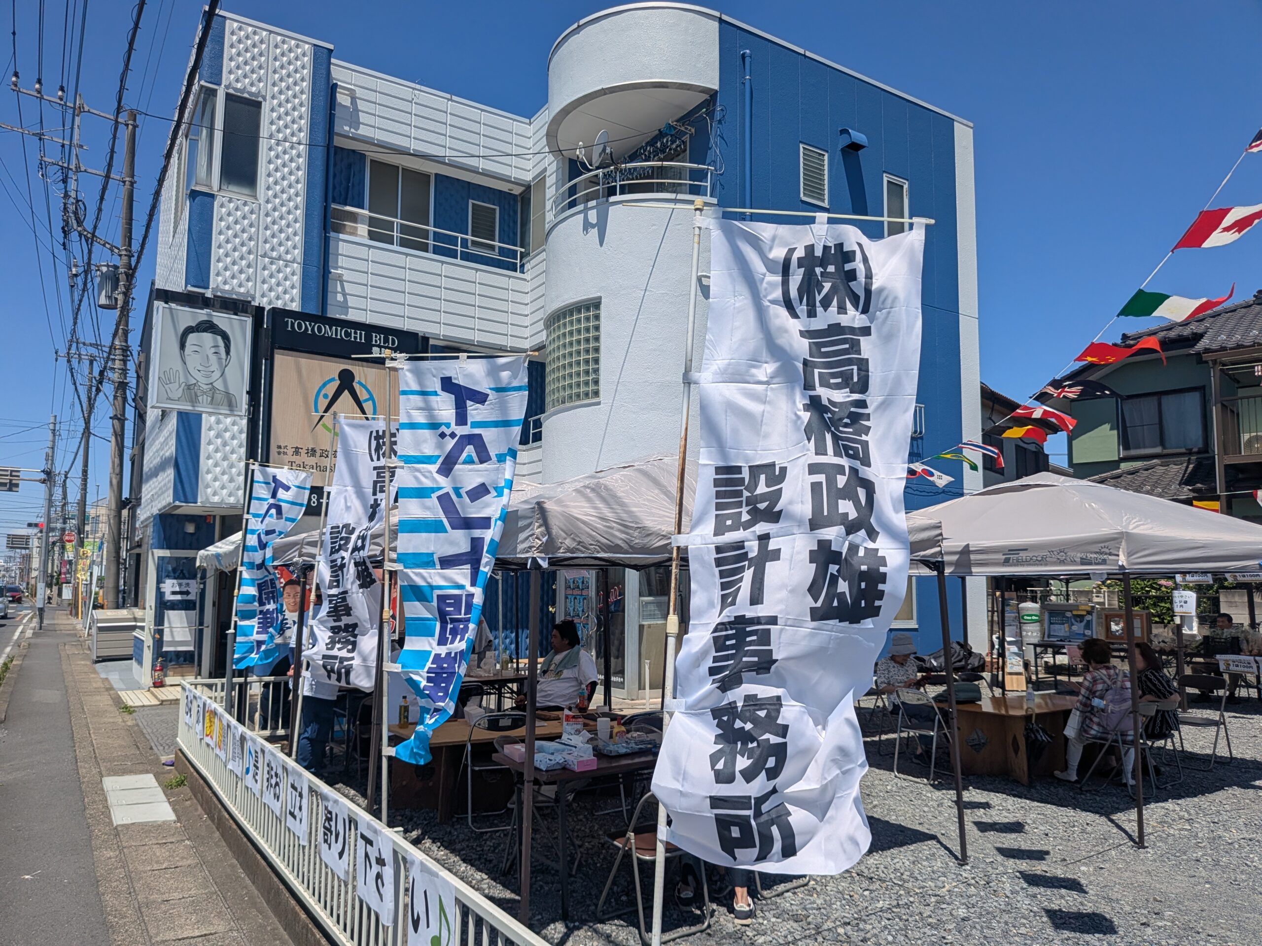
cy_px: 473
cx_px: 631
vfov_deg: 56.8
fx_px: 875
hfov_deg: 71.6
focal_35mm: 24
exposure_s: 1/5848
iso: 50
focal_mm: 4.53
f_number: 1.7
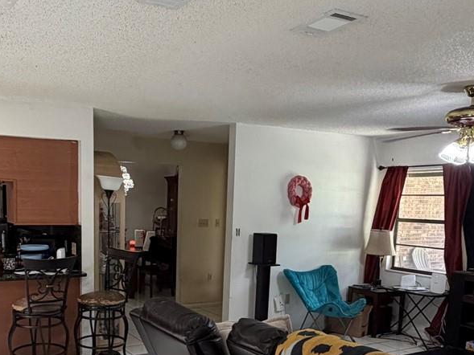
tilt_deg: -9.1
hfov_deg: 48.4
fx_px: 520
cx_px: 171
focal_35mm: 38
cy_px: 282
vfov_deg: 36.5
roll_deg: -0.8
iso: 200
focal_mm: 2.22
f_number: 2.2
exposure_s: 1/60
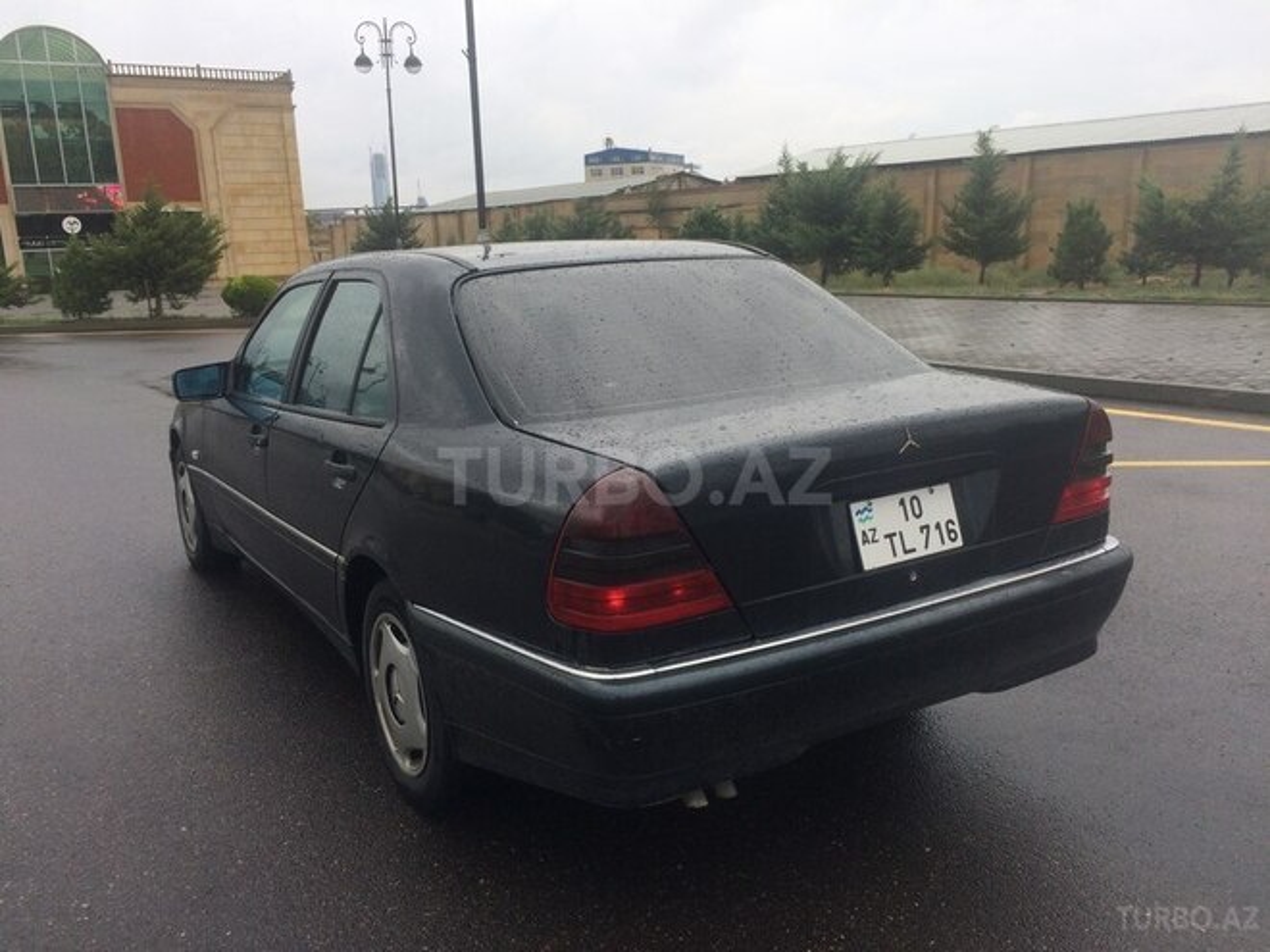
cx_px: 635
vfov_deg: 48.2
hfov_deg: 61.7
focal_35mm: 29
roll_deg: +0.5
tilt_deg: -12.7
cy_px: 476
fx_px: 1064
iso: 32
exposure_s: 1/1001
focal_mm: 4.15
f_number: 2.2
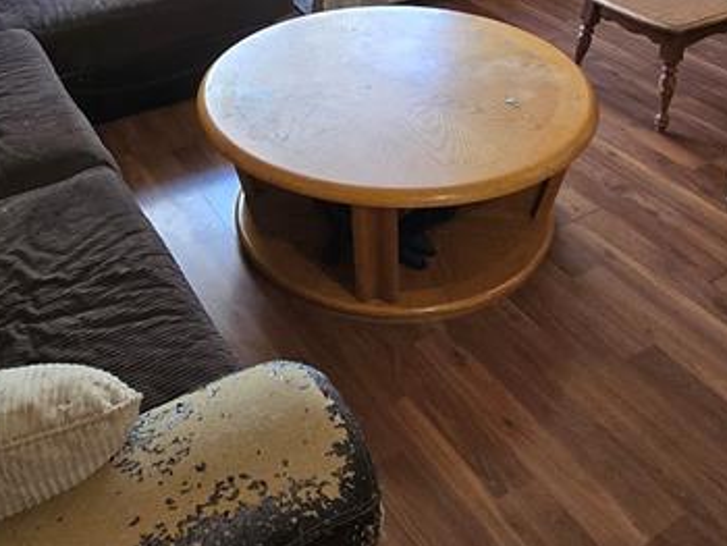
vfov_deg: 34.3
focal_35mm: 38
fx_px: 799
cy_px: -2
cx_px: 339
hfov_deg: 48.9
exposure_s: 1/60
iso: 500
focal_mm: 2.2
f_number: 2.2
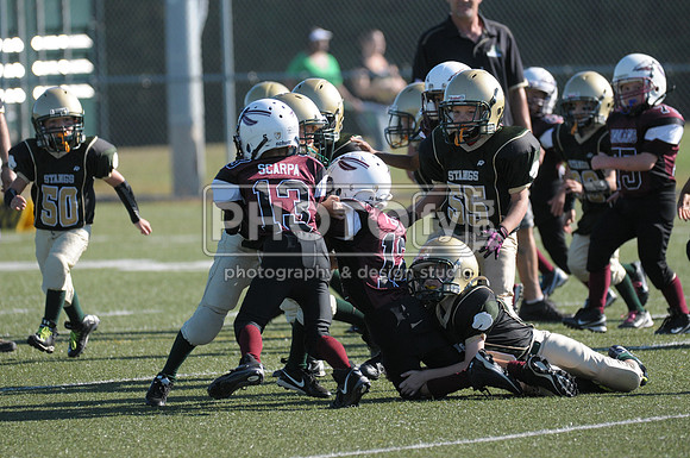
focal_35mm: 405
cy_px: 229
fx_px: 7752
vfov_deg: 3.4
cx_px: 345
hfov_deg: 5.1
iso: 640
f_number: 4
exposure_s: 1/2500
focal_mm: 270
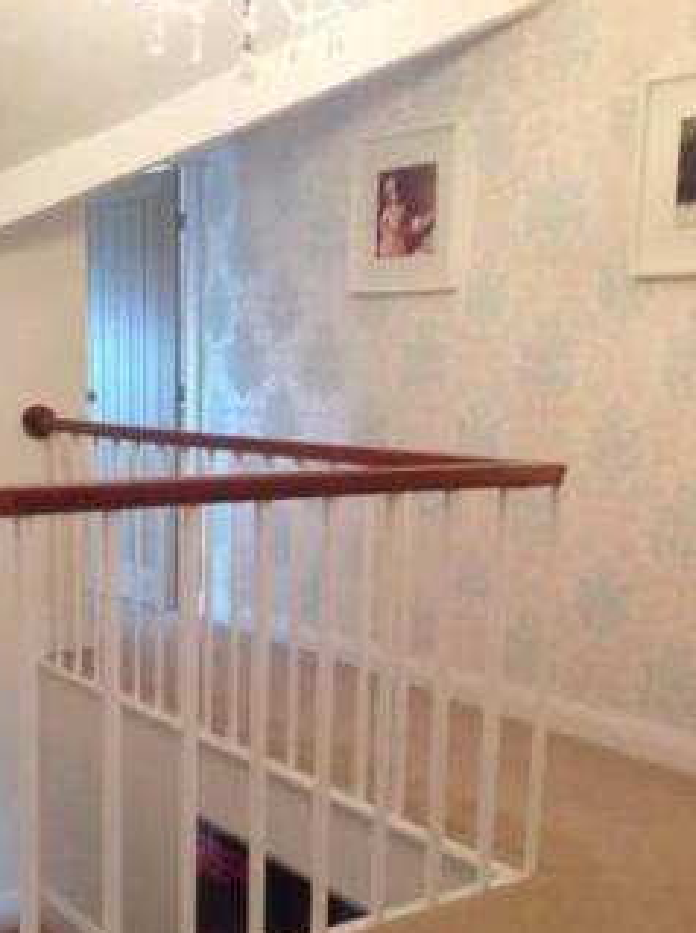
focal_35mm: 48
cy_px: 604
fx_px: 1291
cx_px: 262
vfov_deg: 39.4
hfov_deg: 30.0
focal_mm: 4.28
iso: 125
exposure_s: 1/15
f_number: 2.4
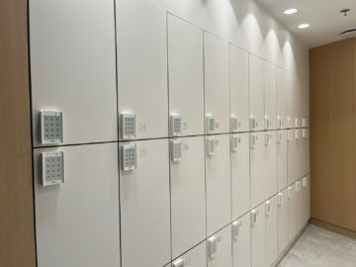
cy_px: 134
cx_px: 178
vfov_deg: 53.1
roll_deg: +1.4
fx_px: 267
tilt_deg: -2.0
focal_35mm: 26
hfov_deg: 67.3
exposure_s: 1/122
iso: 40
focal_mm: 5.1
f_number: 1.6
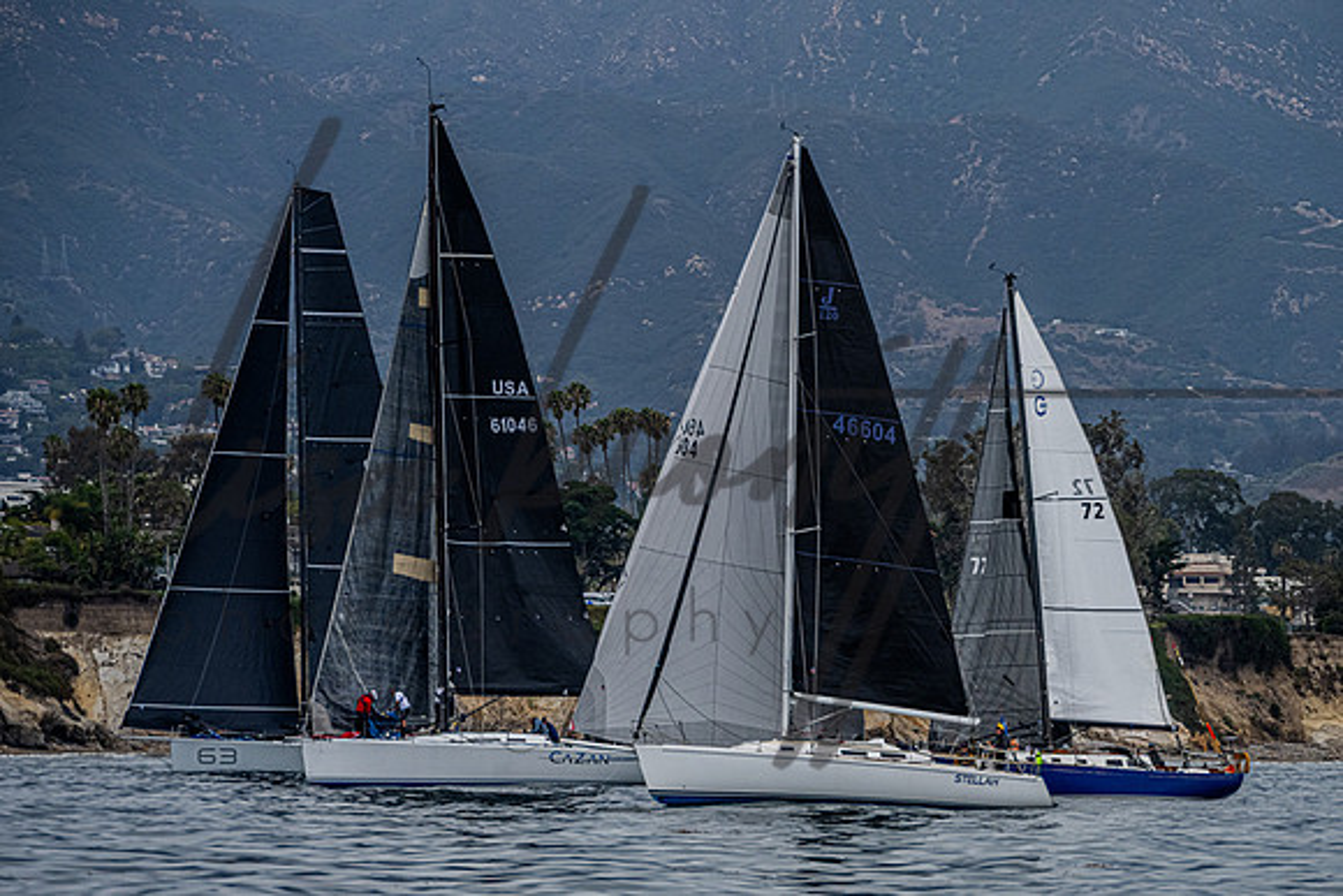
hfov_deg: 6.9
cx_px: 750
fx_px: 11100
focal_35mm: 297
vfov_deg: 4.6
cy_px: 386
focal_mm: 240
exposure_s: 1/2000
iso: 800
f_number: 8
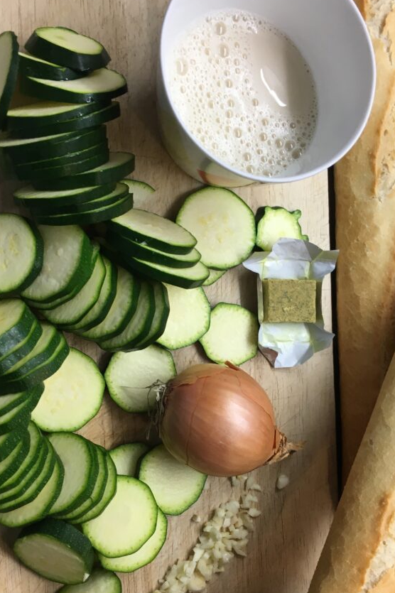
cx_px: 207
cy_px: 342
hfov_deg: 35.9
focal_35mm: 37
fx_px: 609
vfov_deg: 51.7
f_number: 2.2
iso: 40
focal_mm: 4.15
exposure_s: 1/33
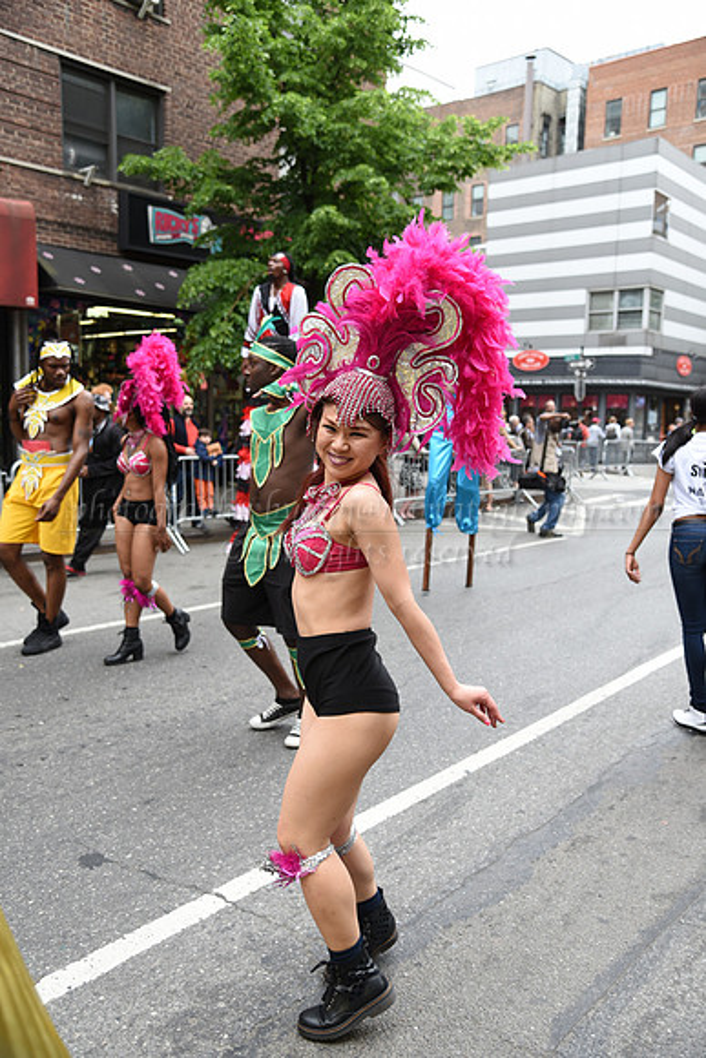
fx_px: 911
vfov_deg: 60.3
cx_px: 353
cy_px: 529
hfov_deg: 42.3
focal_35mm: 31
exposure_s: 1/400
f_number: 4
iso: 400
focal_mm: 31
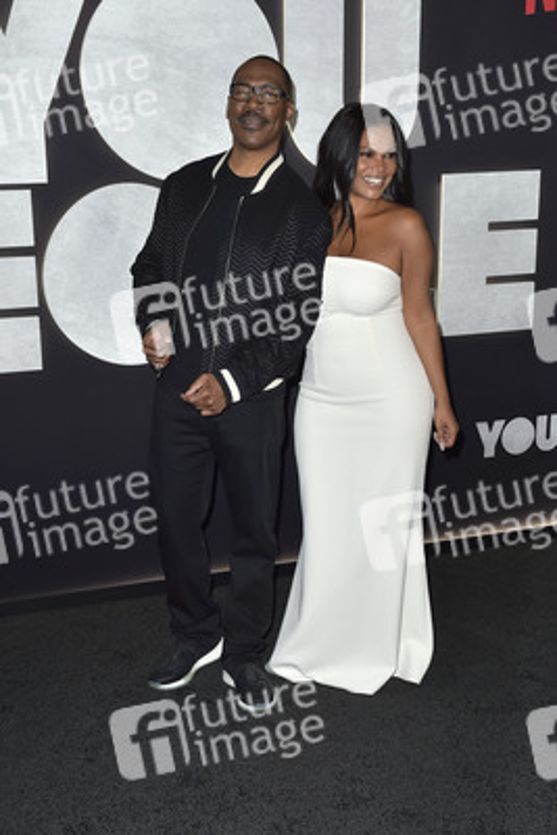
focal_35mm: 38
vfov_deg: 50.7
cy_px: 418
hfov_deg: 35.1
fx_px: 881
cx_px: 278
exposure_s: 1/250
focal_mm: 38
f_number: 6.3
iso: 640
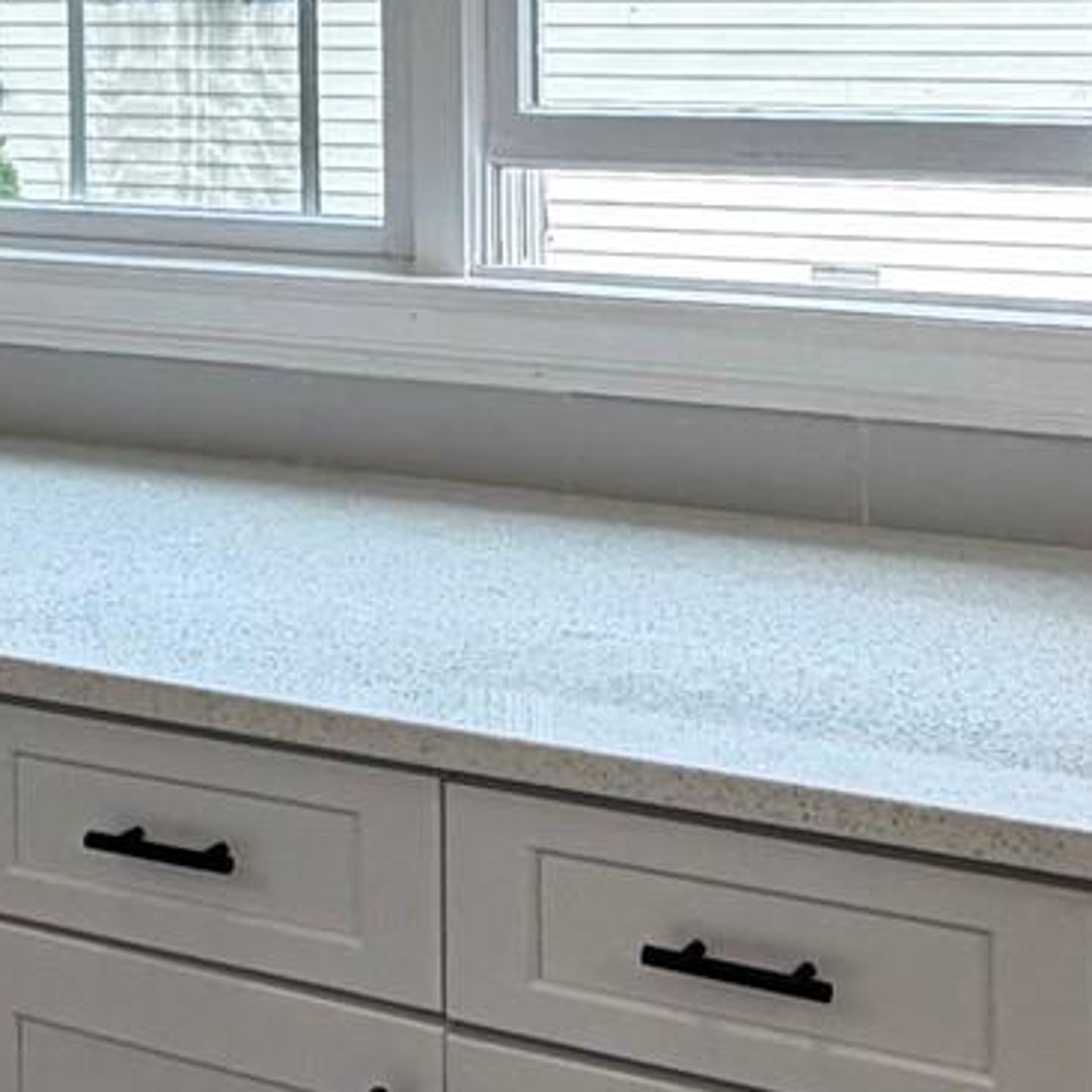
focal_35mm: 69
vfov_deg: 23.8
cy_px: -21
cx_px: 583
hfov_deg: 25.0
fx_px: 2463
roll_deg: +1.3
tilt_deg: +0.9
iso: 200
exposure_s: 1/120
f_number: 2.2
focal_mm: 2.22
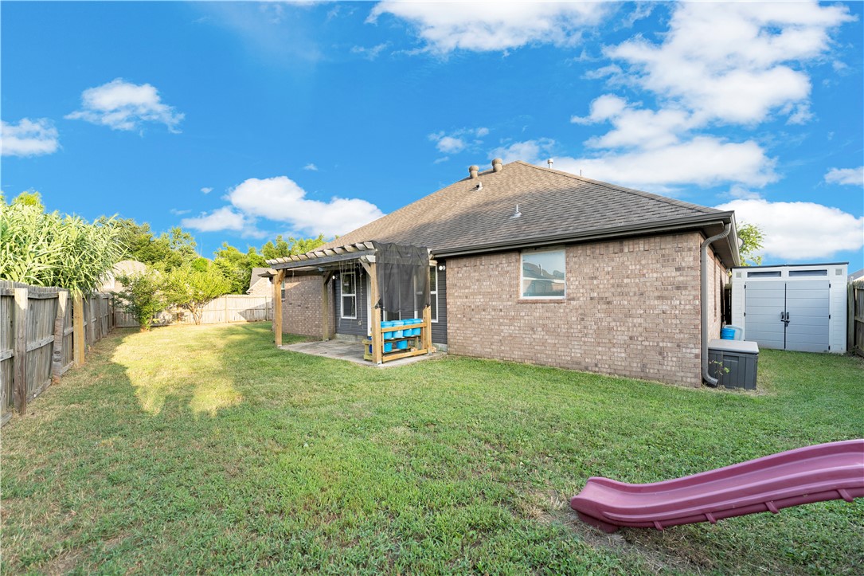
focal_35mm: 14
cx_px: 432
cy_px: 288
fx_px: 336
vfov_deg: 81.2
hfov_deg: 104.3
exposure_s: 1/60
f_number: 2.8
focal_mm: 14
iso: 250
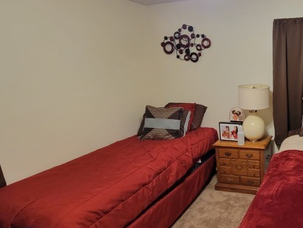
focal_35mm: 23
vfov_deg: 58.7
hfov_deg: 63.6
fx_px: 201
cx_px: 264
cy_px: 101
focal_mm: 2.2
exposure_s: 1/60
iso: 400
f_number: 2.2
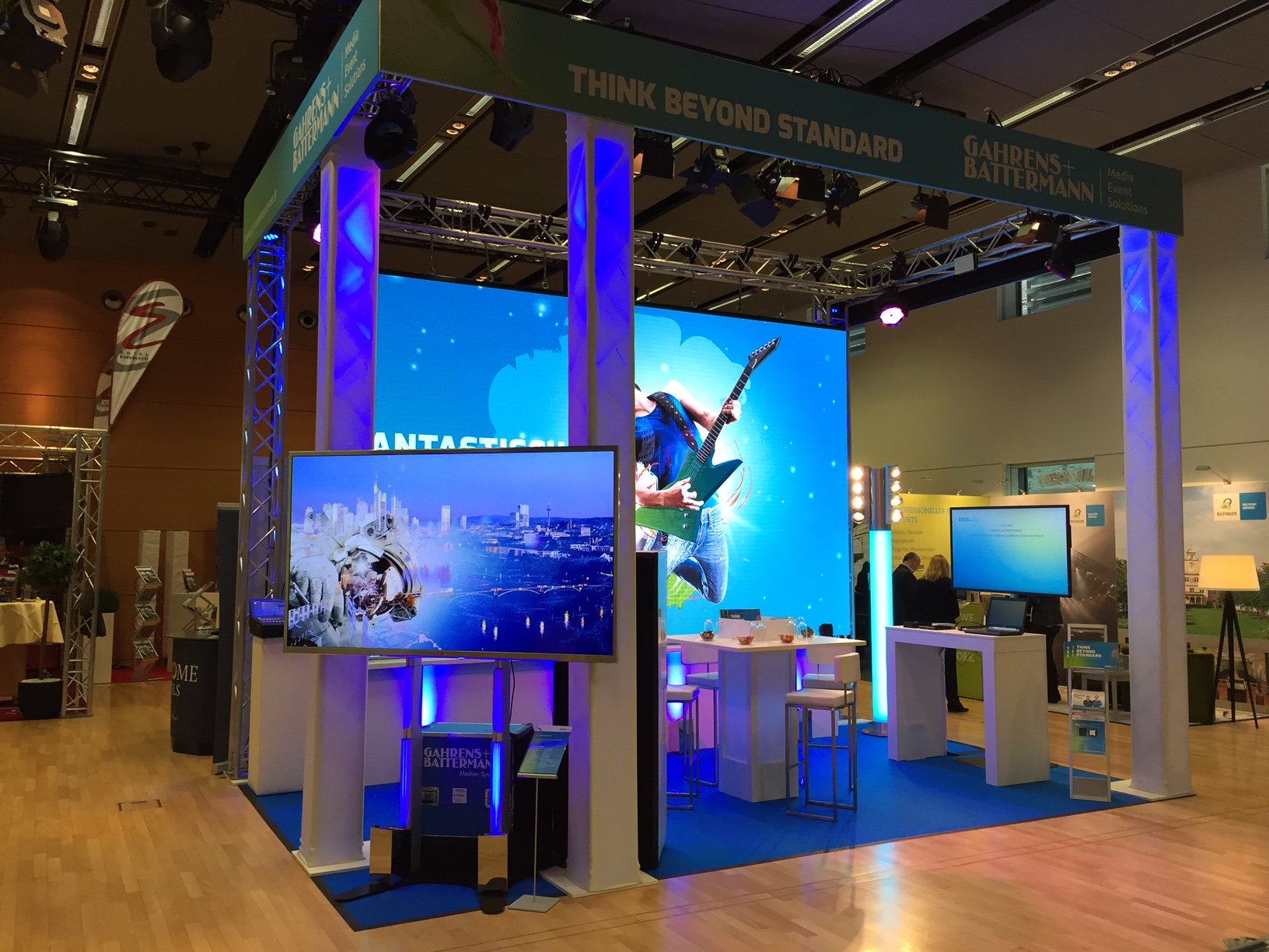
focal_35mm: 29
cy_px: 476
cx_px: 634
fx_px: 1063
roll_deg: -0.5
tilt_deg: +2.7
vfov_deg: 48.2
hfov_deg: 61.7
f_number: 2.2
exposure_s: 1/40
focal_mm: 4.15
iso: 32
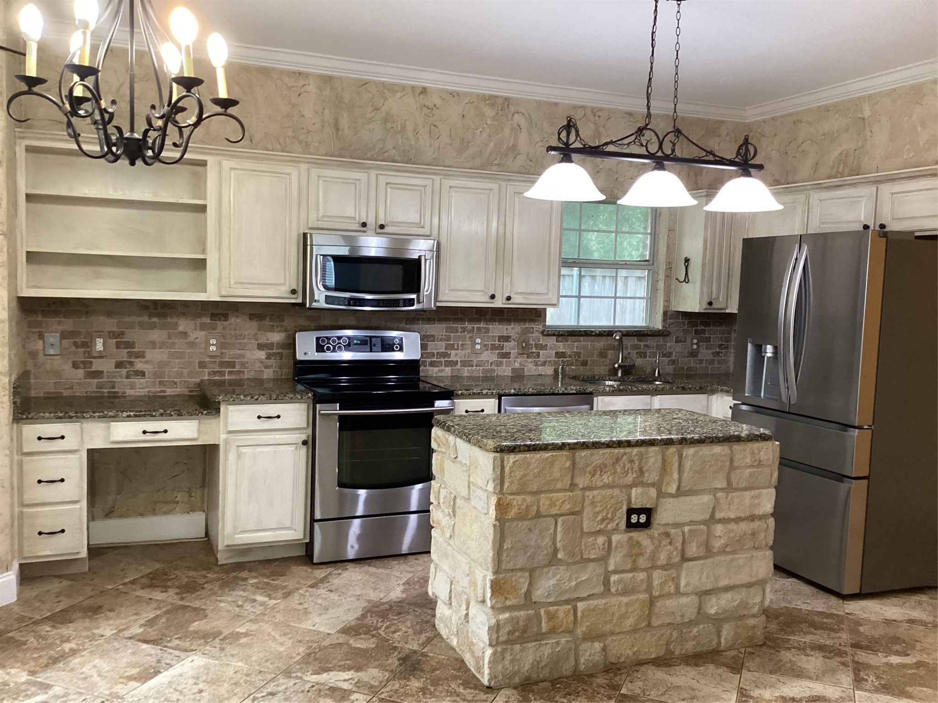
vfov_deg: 45.4
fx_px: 840
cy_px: 352
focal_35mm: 31
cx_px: 469
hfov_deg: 58.4
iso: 400
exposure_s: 1/60
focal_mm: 3.3
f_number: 2.4
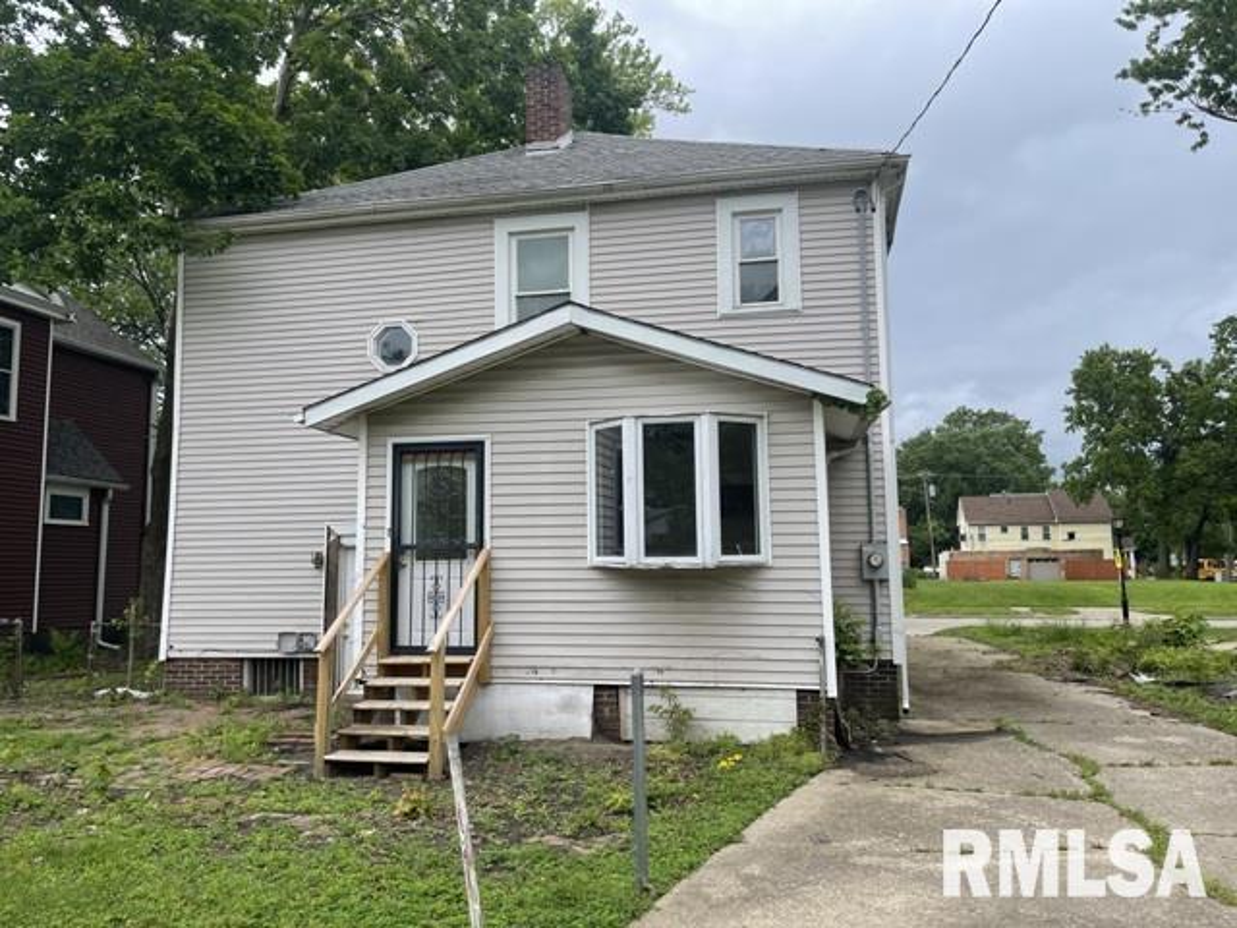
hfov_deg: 69.4
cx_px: 618
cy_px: 464
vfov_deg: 54.9
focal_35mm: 25
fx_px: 893
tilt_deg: +5.1
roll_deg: +0.1
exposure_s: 1/1534
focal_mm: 5.1
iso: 32
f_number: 1.6
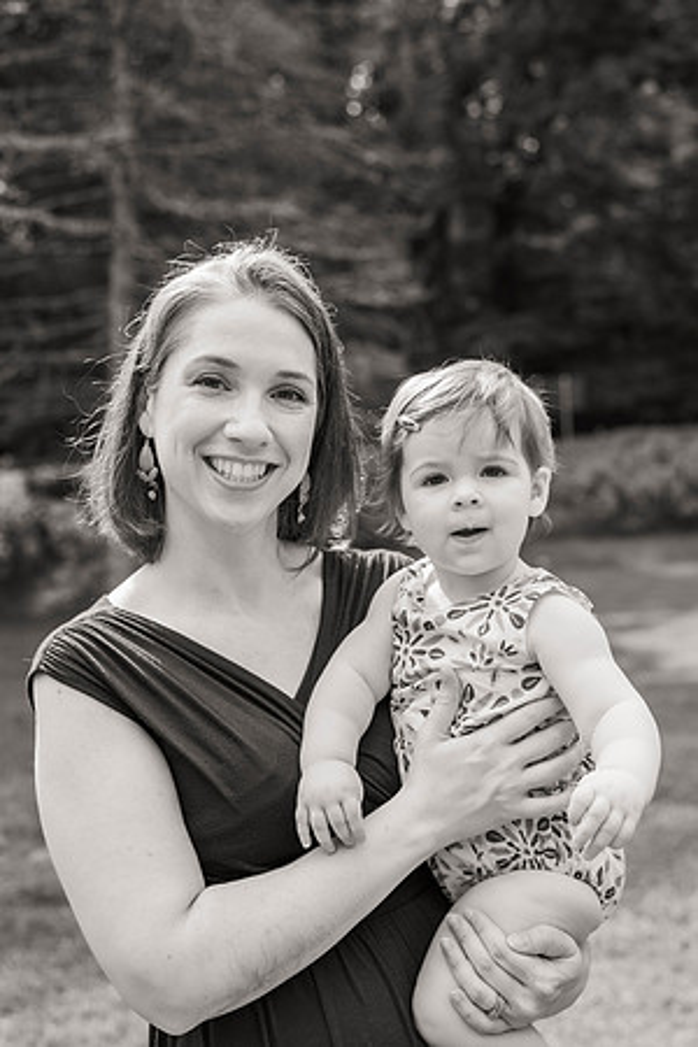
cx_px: 349
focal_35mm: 50
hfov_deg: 27.0
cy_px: 524
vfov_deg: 39.6
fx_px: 1454
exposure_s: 1/1600
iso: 400
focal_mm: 50
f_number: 4
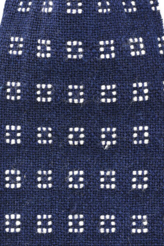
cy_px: 116
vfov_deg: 13.5
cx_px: 84
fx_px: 1038
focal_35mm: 152
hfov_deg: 9.0
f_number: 8
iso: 100
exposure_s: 1/10
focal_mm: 50
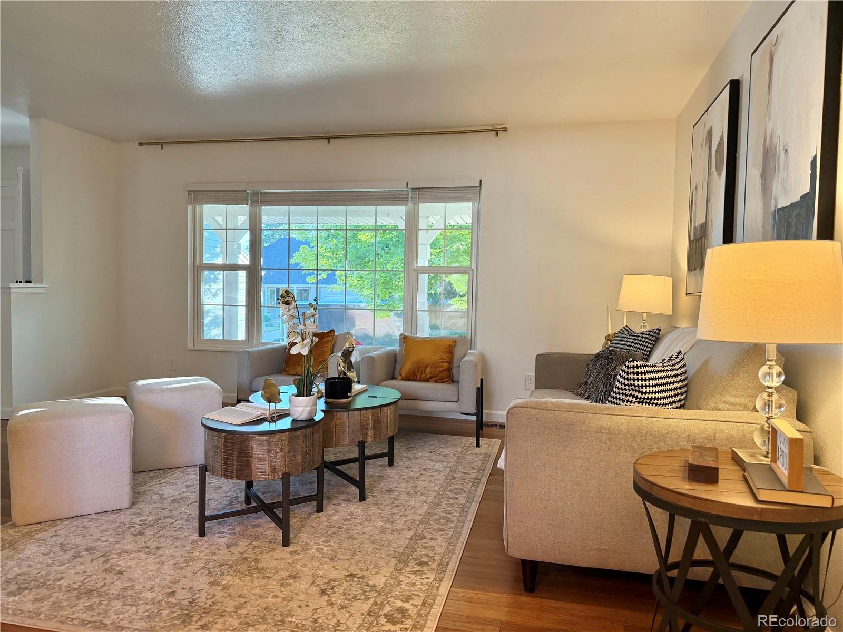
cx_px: 422
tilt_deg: -2.2
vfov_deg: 56.8
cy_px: 316
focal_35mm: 24
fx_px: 584
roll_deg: -1.1
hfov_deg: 71.6
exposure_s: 1/120
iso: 200
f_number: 1.78
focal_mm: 6.76
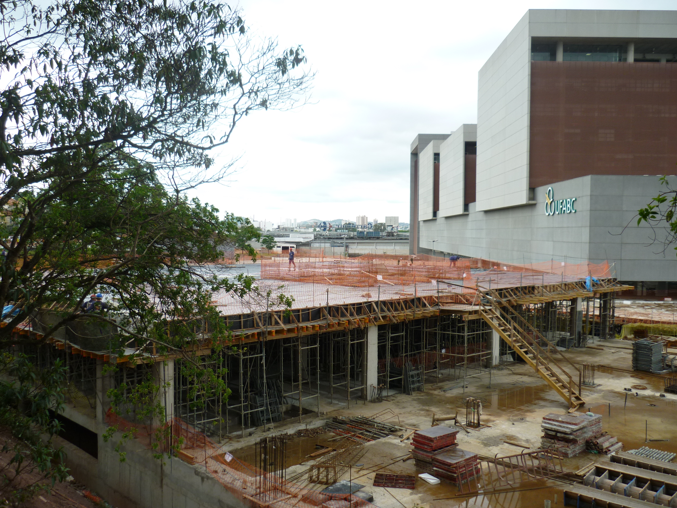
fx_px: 626
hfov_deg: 56.8
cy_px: 252
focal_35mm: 32
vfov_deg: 44.2
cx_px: 340
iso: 80
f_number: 2.8
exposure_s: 1/320
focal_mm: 5.5
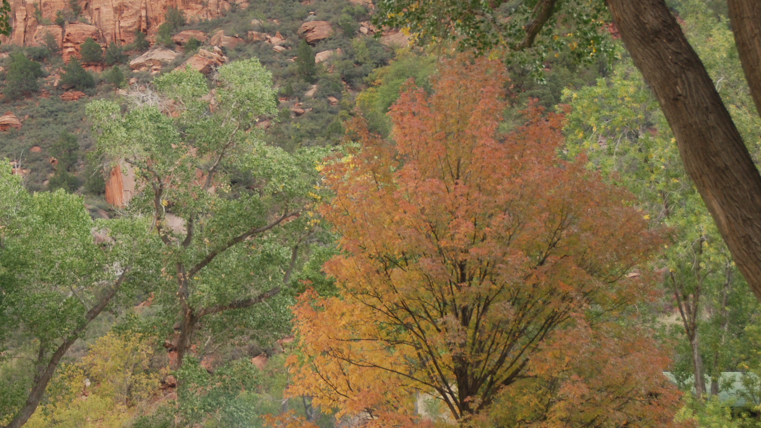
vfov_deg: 10.0
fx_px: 2441
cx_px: 279
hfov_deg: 17.7
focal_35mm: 121
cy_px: 289
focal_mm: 48
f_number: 4.8
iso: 250
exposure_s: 1/160
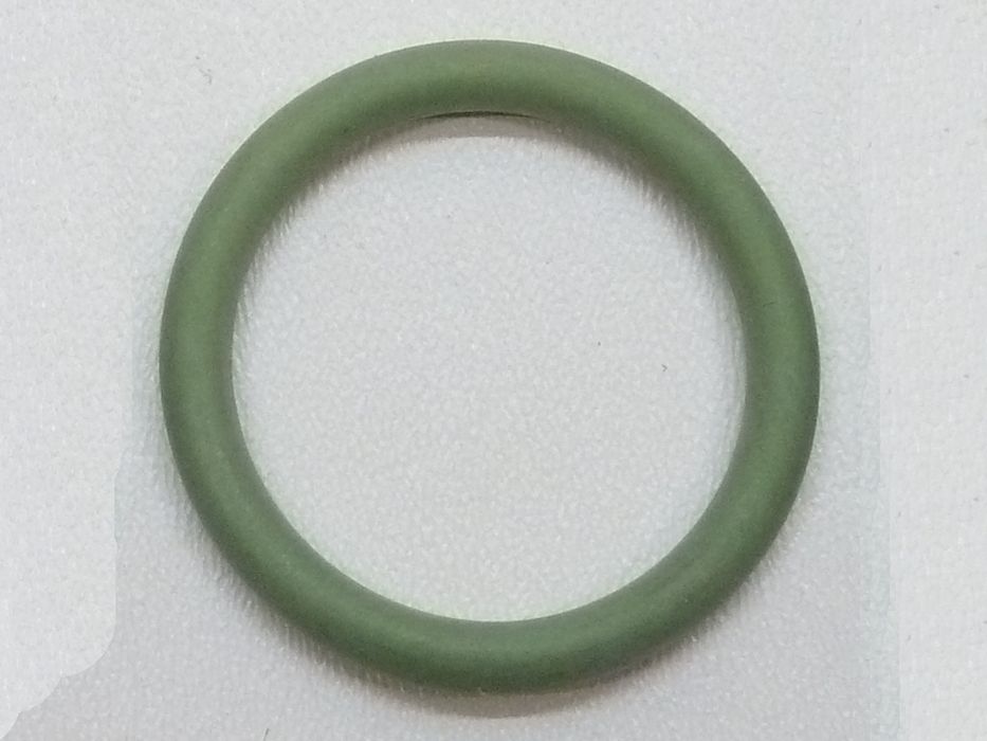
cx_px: 494
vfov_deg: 30.3
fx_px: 1369
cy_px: 370
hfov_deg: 39.7
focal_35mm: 48
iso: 400
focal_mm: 7.9
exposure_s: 1/30
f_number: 3.8
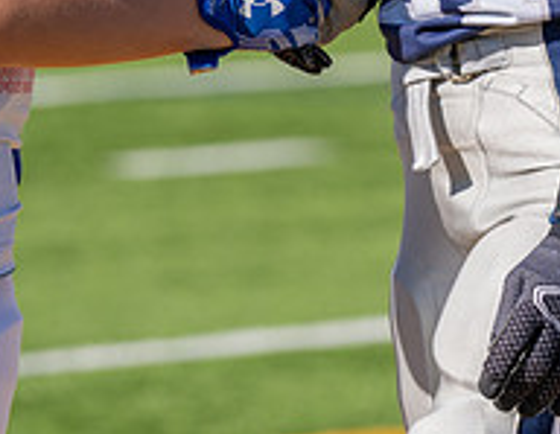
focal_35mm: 532
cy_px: -207
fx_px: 8715
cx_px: 402
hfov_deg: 3.7
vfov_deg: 2.8
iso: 100
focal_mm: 144
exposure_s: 1/1250
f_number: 3.5
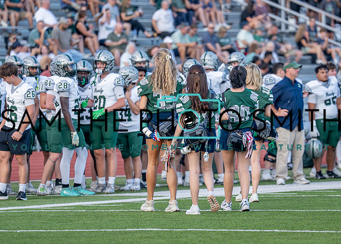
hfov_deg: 5.8
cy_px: 132
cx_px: 218
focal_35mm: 348
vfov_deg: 4.1
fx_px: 3371
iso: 500
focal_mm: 200
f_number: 2.8
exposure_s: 1/1250
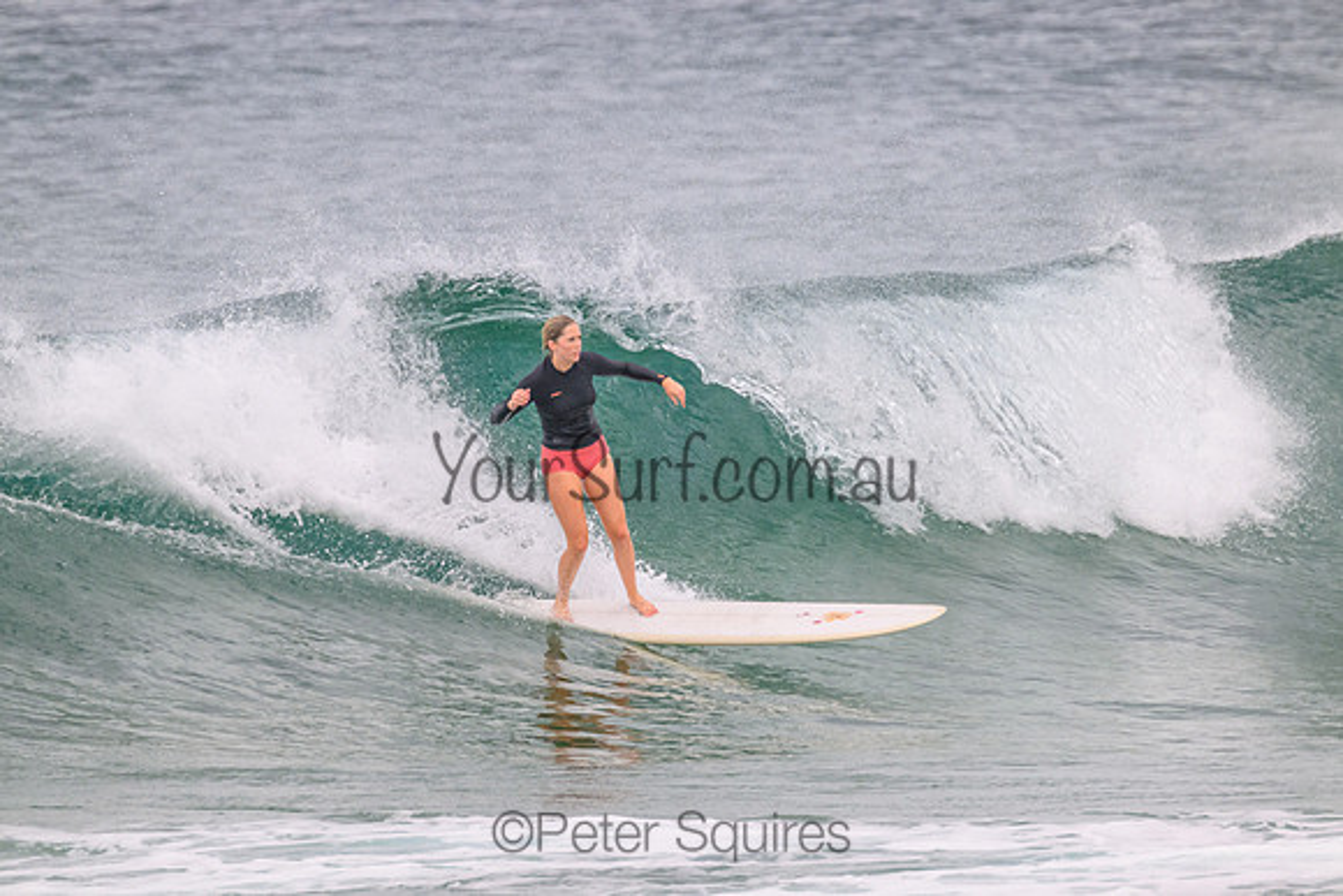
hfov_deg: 2.6
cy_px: 448
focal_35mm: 800
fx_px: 29850
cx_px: 672
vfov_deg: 1.7
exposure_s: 1/2000
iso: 2000
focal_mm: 800
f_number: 11
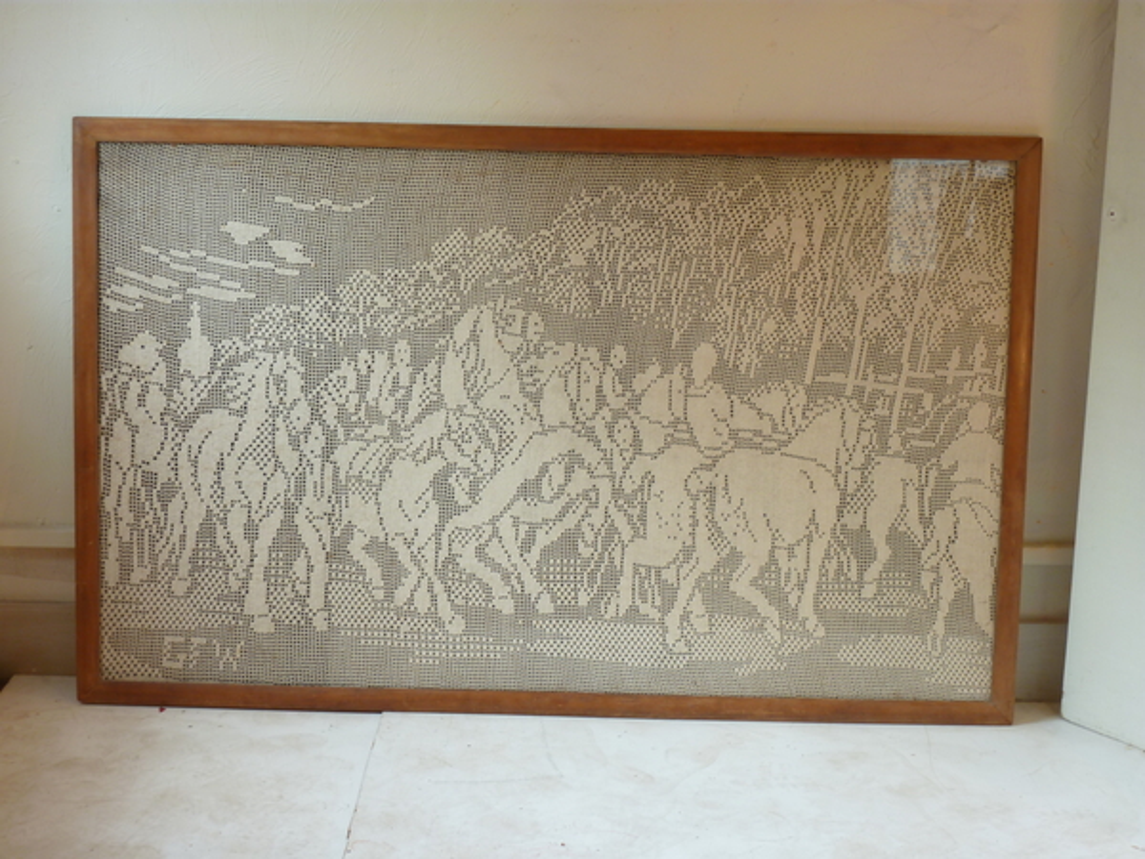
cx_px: 572
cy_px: 430
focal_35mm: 63
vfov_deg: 23.3
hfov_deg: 30.7
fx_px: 2084
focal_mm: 10.3
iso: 80
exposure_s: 1/8
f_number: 4
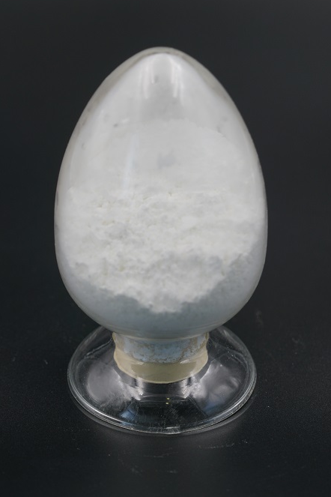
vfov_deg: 14.9
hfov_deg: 9.9
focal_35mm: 138
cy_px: 222
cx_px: 186
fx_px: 1903
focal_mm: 122
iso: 320
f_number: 6.3
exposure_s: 1/125
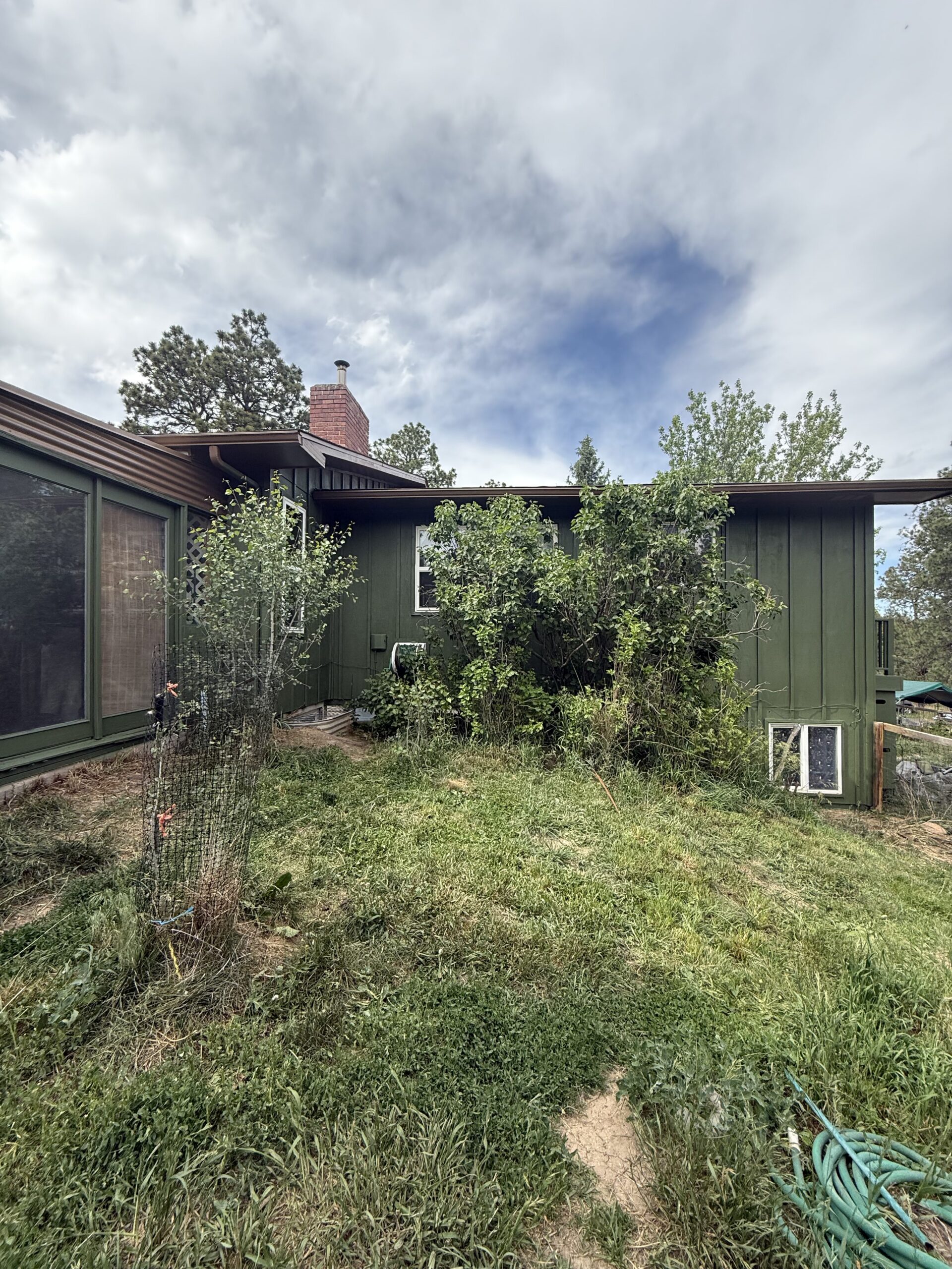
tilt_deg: +5.9
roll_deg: -1.0
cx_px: 476
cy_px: 634
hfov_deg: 85.7
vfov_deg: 102.1
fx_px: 513
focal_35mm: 14
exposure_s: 1/901
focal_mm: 2.22
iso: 64
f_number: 2.2
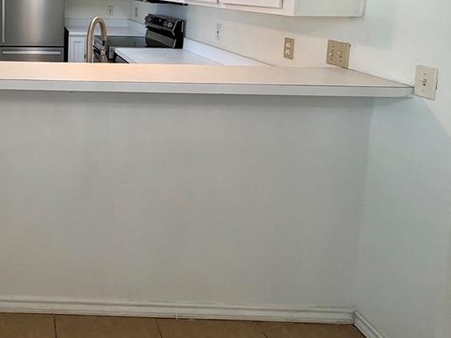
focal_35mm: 28
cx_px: 20
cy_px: 17
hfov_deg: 52.9
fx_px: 365
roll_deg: +0.9
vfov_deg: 44.0
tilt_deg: -5.0
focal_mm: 2.22
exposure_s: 1/120
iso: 160
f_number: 2.2
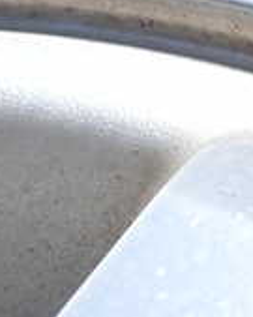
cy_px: -101
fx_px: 974
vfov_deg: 17.3
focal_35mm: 104
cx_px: 401
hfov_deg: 13.7
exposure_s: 1/160
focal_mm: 5.4
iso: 100
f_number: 9
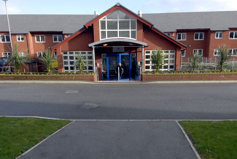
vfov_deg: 45.0
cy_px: 91
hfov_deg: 63.6
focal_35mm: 29
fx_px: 191
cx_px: 123
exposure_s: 1/400
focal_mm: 12
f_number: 6.3
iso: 400
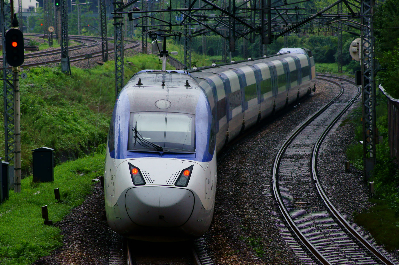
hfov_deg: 7.9
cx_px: 192
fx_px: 2879
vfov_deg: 5.3
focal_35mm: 260
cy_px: 129
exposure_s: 1/800
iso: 400
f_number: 7.1
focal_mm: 160
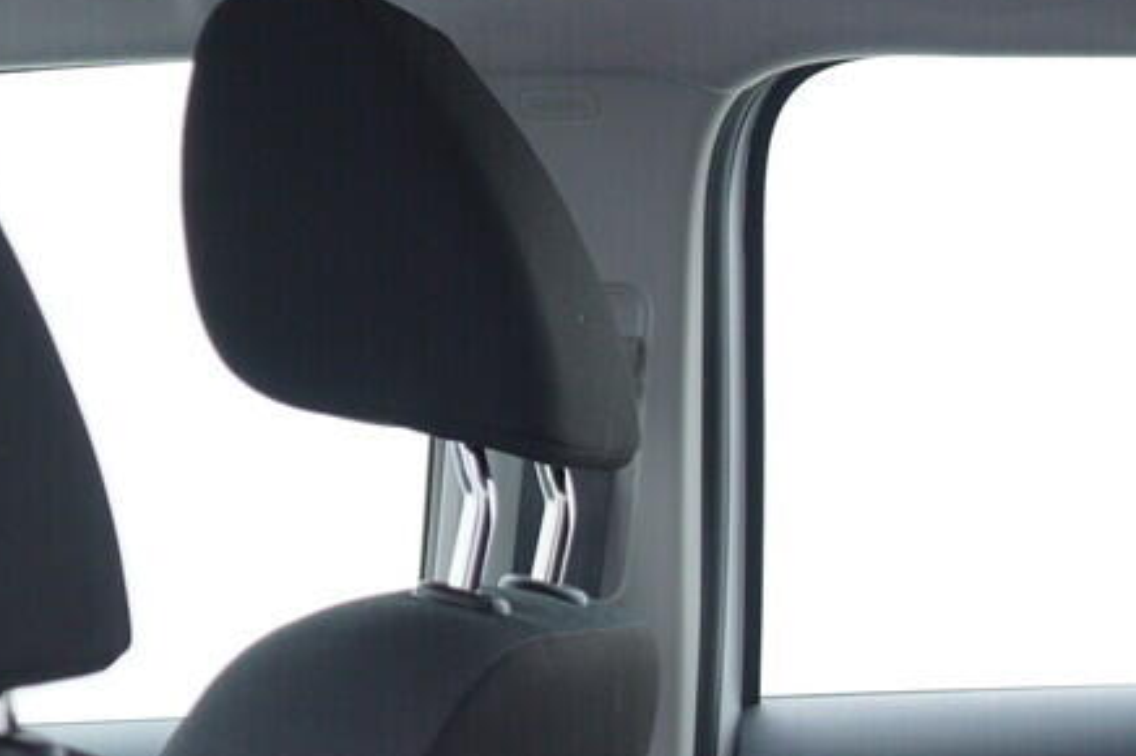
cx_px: 1251
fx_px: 3752
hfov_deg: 16.7
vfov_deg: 11.0
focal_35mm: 119
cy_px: 1150
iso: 160
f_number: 2.8
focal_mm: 24
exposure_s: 1/40
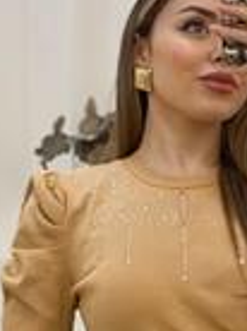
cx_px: 237
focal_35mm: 156
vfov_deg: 12.7
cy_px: 241
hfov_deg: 9.4
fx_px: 1489
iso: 80
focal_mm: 6
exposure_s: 1/100
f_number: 2
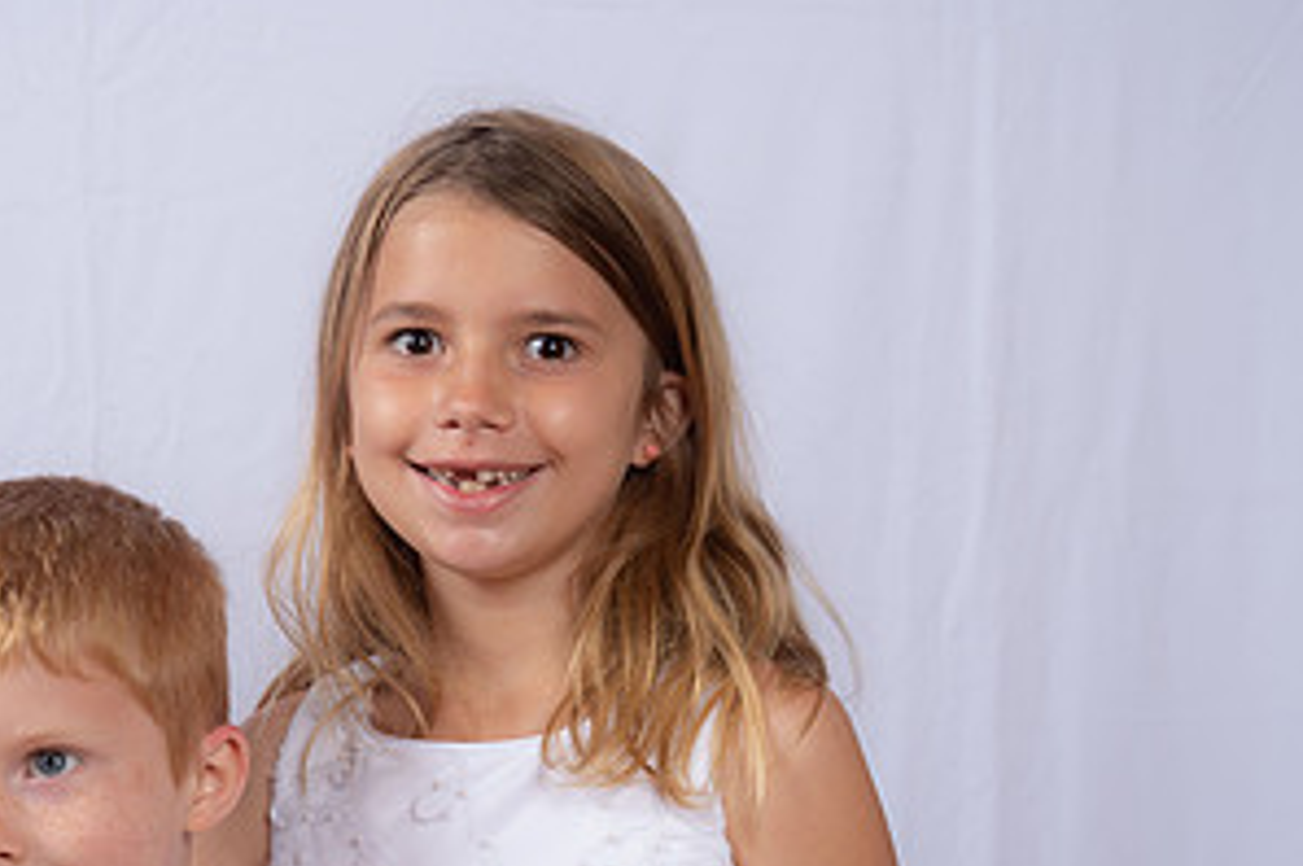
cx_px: 442
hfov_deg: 19.1
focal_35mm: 107
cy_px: 765
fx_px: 3869
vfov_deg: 12.7
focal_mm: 55
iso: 250
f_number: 7.1
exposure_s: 1/160
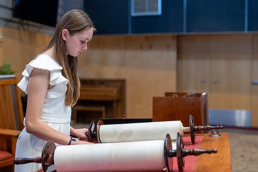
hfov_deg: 34.5
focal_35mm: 58
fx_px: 416
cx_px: 120
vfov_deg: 23.4
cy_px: 89
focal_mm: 50
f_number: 2.2
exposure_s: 1/800
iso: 1600
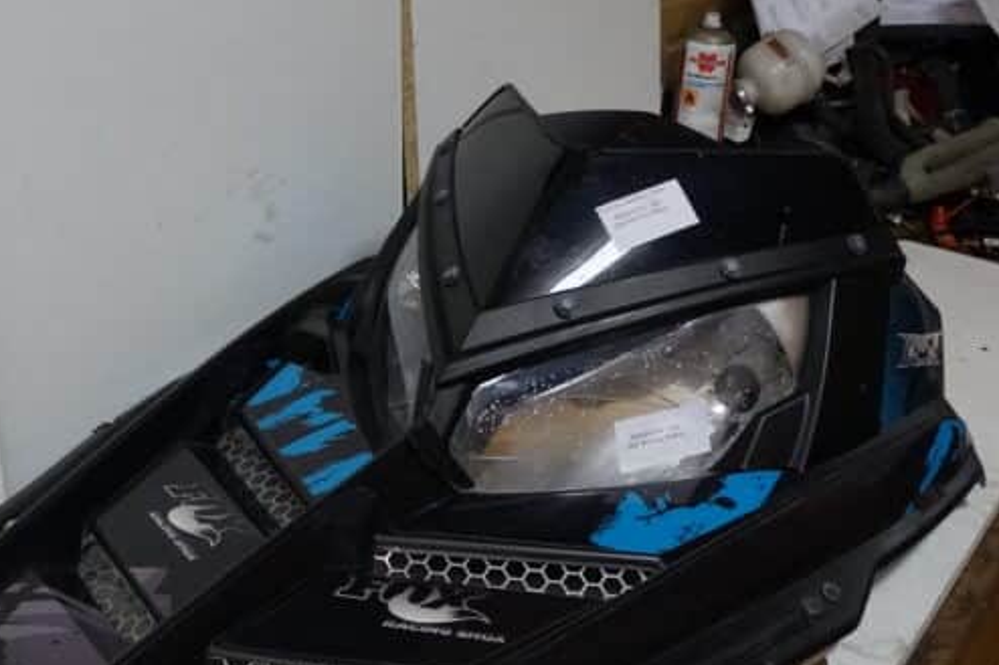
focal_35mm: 56
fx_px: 1553
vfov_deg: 24.0
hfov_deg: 35.3
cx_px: 324
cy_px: 460
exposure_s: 1/60
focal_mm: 18
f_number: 4
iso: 1600
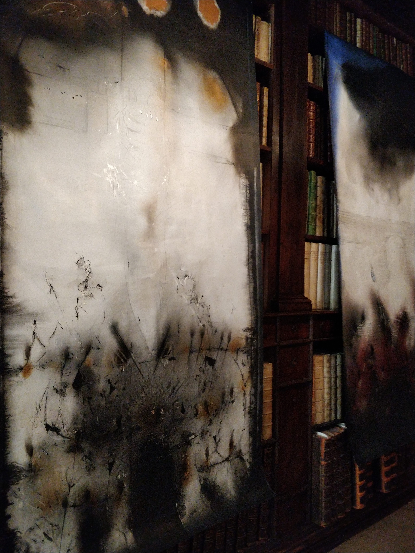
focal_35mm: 24
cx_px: 208
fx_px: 384
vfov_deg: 71.6
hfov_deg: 56.8
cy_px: 276
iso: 1600
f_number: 1.7
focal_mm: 4.1
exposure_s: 1/25
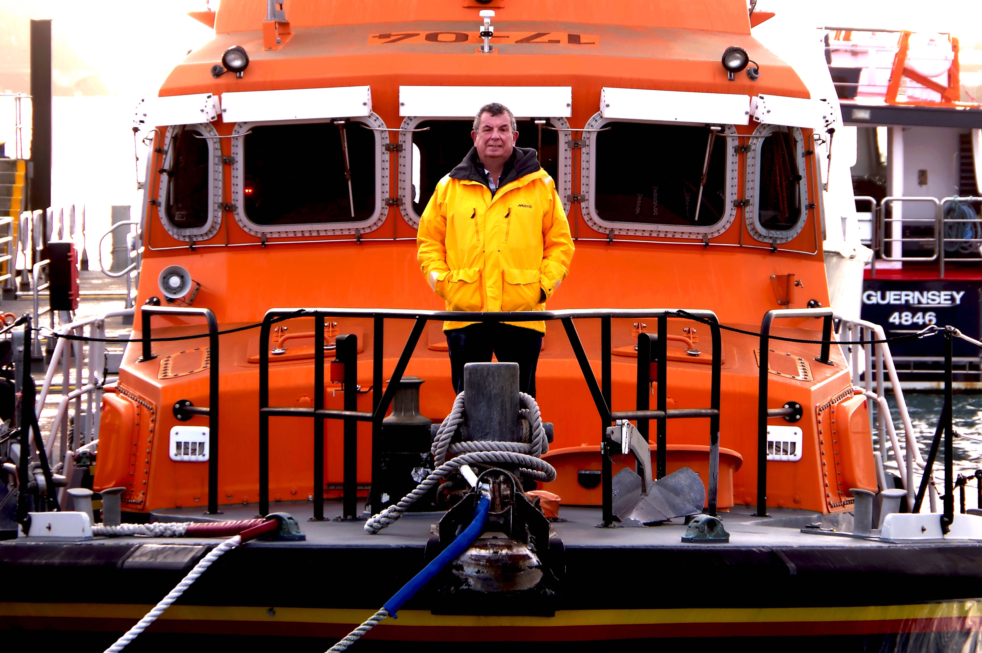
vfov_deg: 10.4
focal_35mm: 132
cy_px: 326
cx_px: 491
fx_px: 3598
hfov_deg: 15.5
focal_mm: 88
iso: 400
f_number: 5.6
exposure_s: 1/160
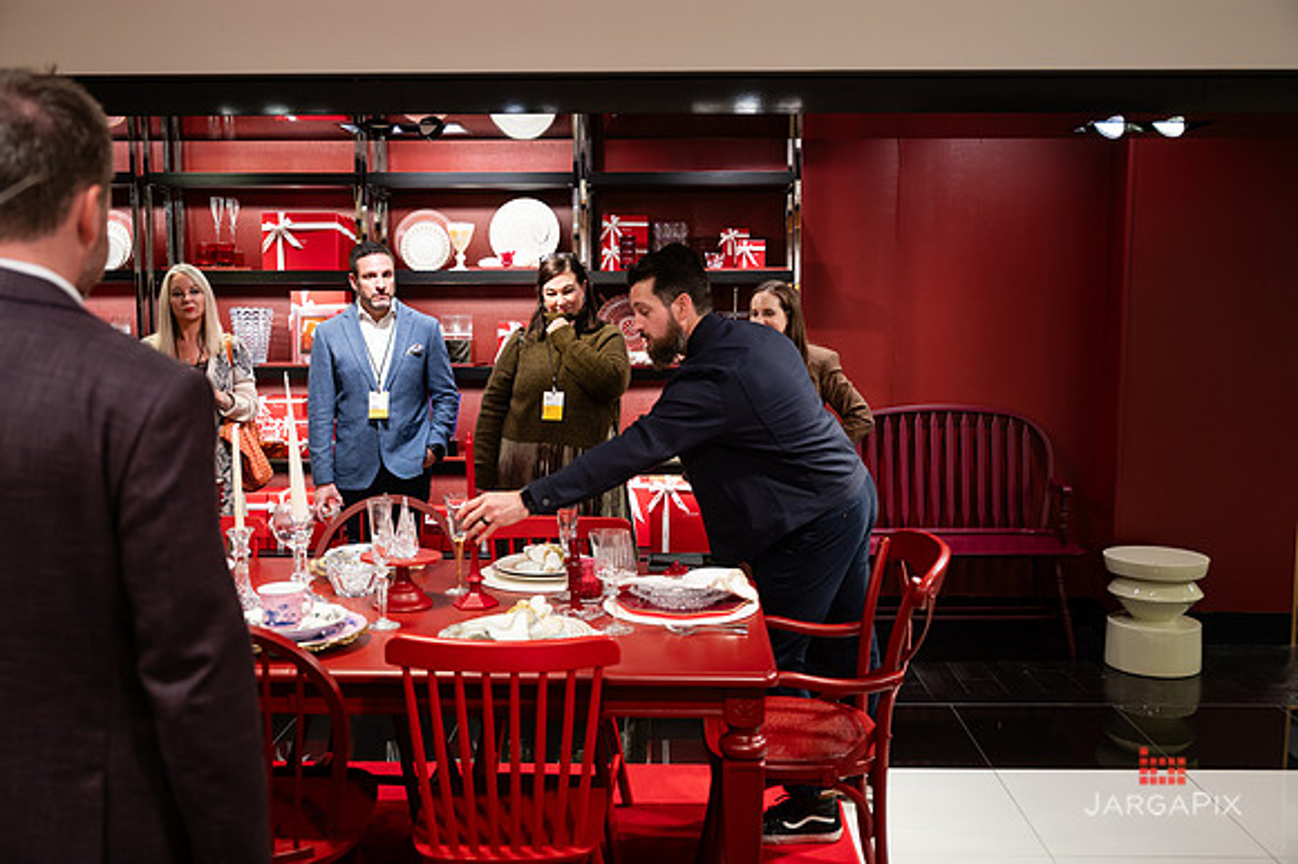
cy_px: 432
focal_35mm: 33
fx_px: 1194
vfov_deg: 39.8
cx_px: 649
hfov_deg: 57.1
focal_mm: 32.5
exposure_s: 1/160
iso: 640
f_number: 3.2
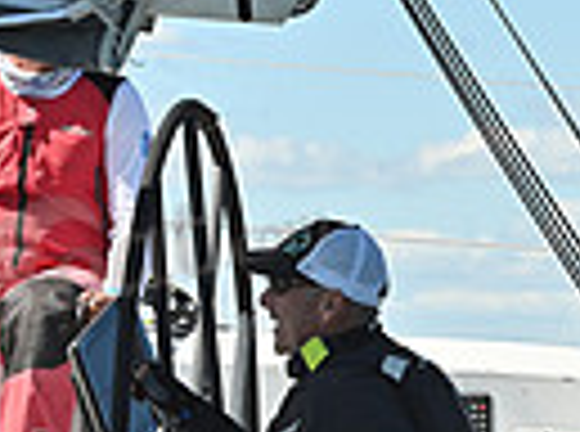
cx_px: 567
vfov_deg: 3.6
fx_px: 6884
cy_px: 461
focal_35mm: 412
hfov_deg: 4.8
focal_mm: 95
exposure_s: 1/1250
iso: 320
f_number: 6.3
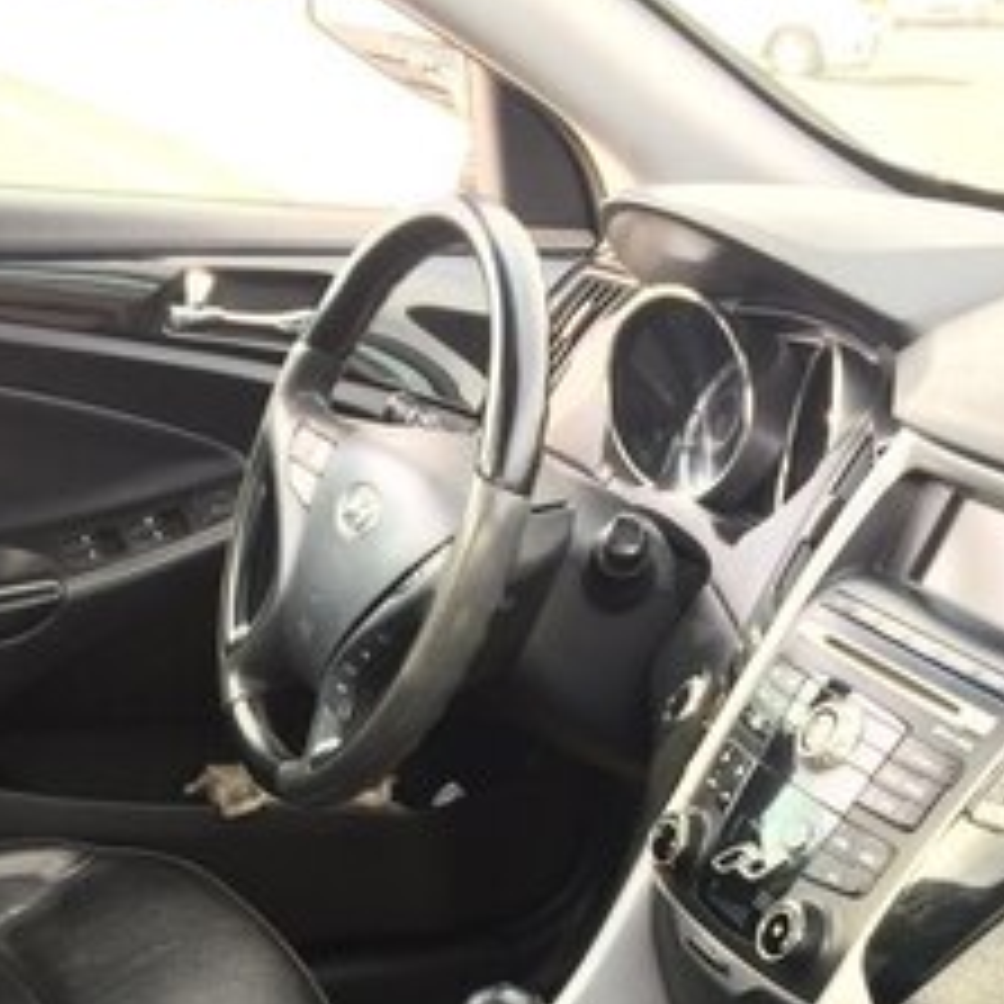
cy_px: 1090
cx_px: 428
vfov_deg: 27.6
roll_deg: +0.5
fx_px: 1870
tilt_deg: -30.5
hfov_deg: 30.0
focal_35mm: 57
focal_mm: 4.15
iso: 50
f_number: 2.2
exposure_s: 1/100
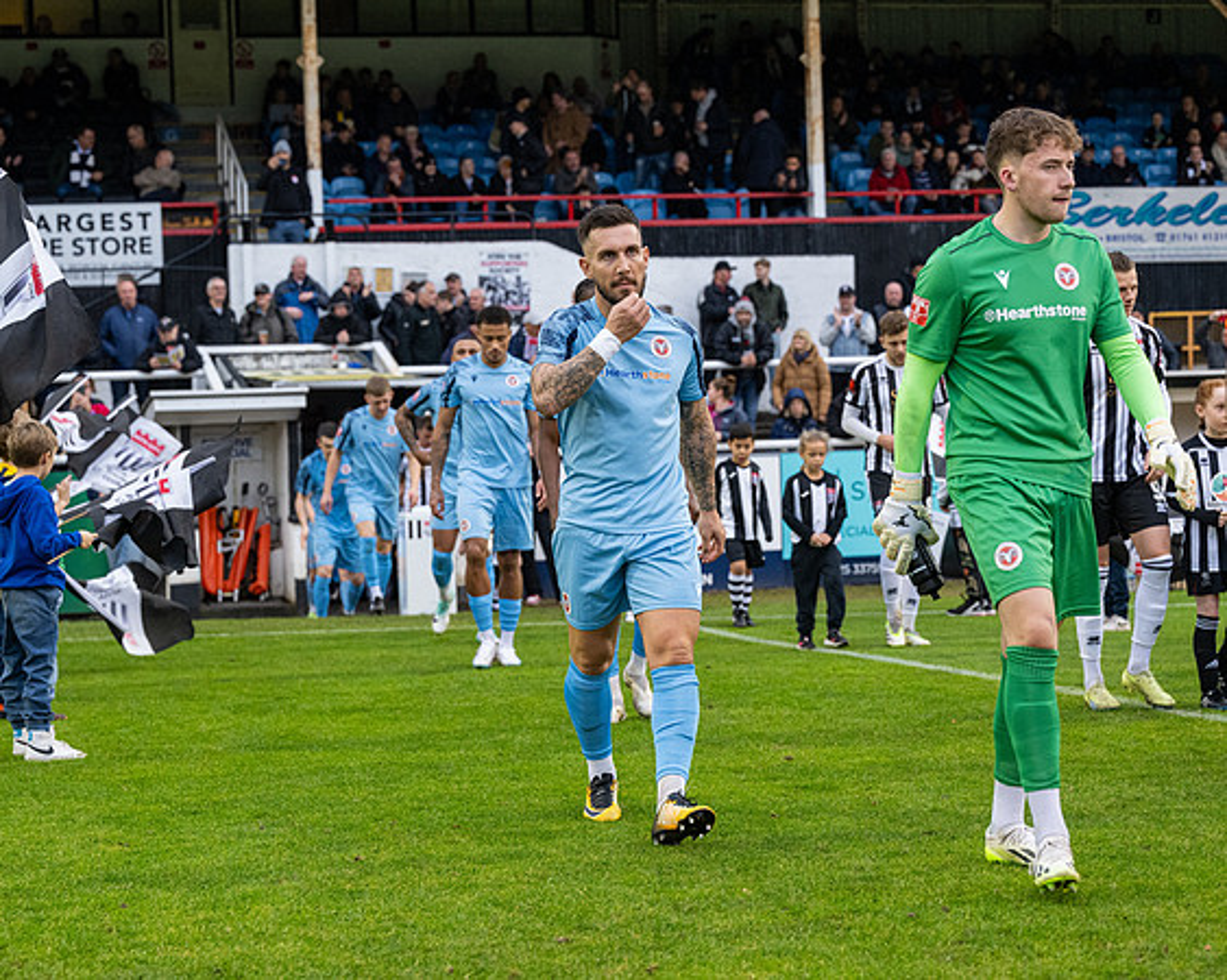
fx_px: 2862
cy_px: 490
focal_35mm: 79
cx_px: 636
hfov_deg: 24.2
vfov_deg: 19.4
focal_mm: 70
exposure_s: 1/400
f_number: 4
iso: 2000
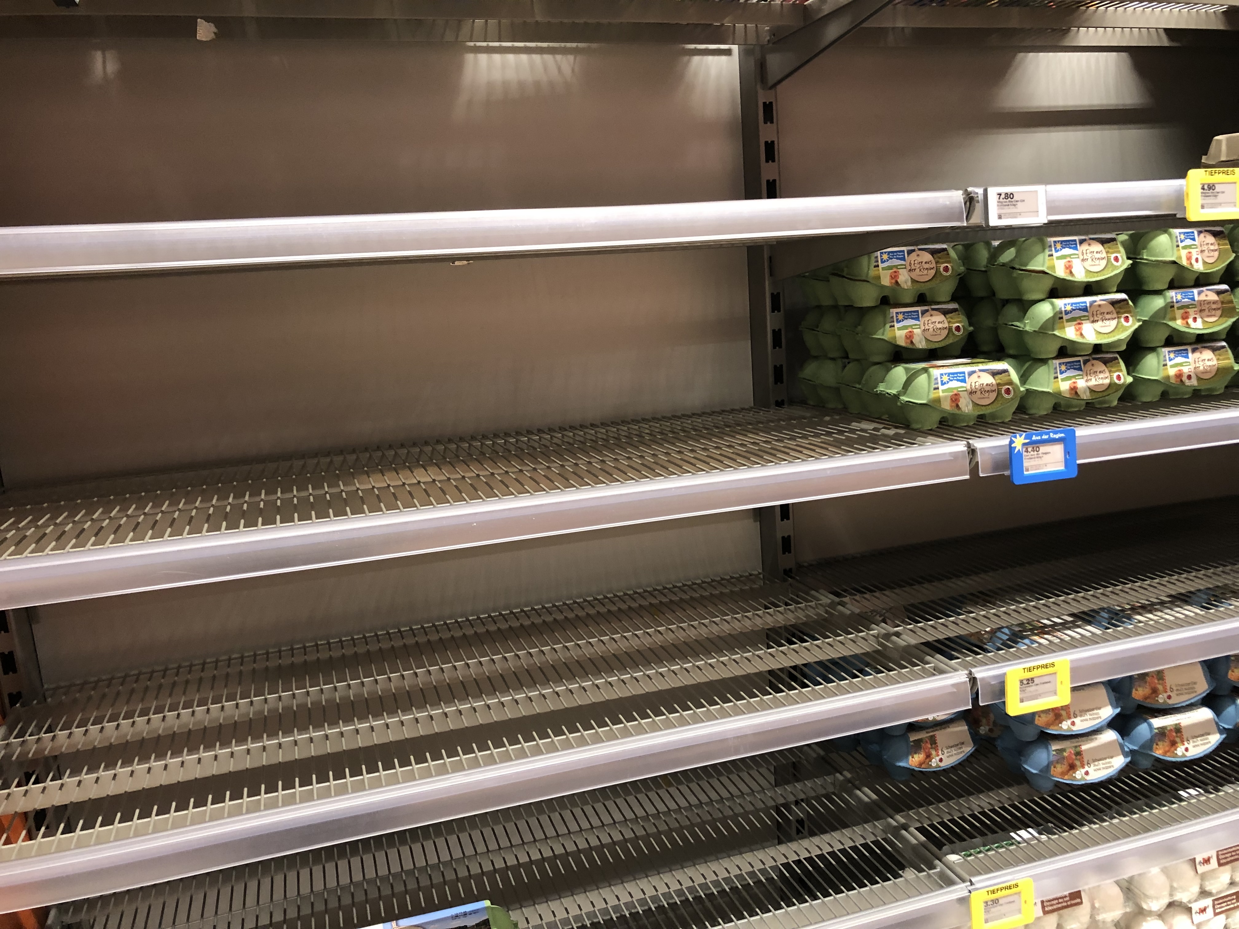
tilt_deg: -11.1
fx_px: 1002
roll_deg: +4.2
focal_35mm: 28
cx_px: 620
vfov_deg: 49.7
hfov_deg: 63.4
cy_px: 464
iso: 80
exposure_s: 1/17
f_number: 1.8
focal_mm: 3.99
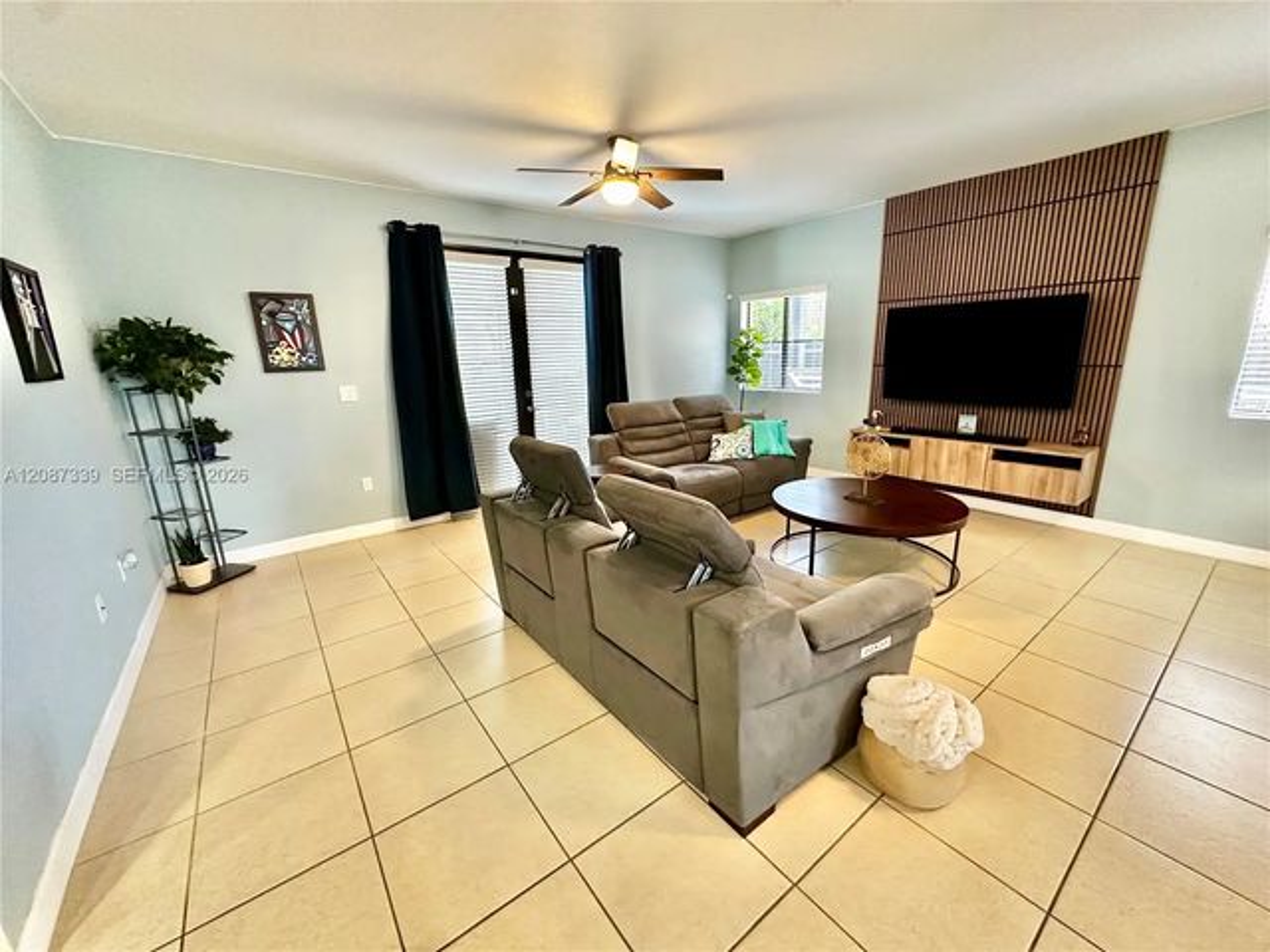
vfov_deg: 85.7
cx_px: 635
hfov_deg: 102.1
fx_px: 514
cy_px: 476
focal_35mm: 14
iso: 400
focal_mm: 2.22
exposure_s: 1/60
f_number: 2.2
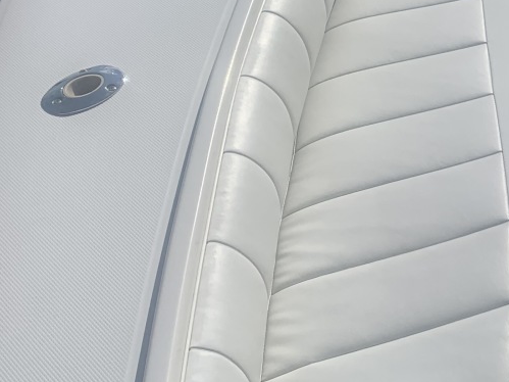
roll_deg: -3.3
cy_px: 120
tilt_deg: -33.2
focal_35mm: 75
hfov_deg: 23.2
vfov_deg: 19.6
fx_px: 1103
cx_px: 651
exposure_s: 1/8696
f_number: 1.8
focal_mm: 4.25
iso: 25
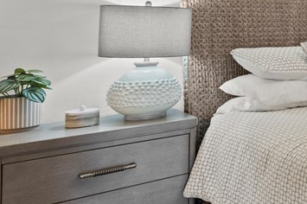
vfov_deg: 26.5
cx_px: 462
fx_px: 417
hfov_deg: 27.5
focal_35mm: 49
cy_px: 16
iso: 640
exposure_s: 1/4
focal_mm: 16
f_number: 13
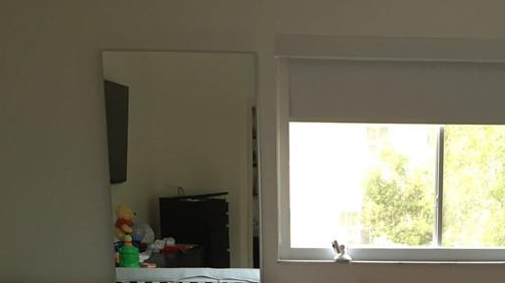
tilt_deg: -11.2
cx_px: 386
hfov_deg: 32.2
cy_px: 338
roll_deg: -0.5
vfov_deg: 17.9
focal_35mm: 64
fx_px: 857
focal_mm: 4.15
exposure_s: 1/40
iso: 32
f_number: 2.2
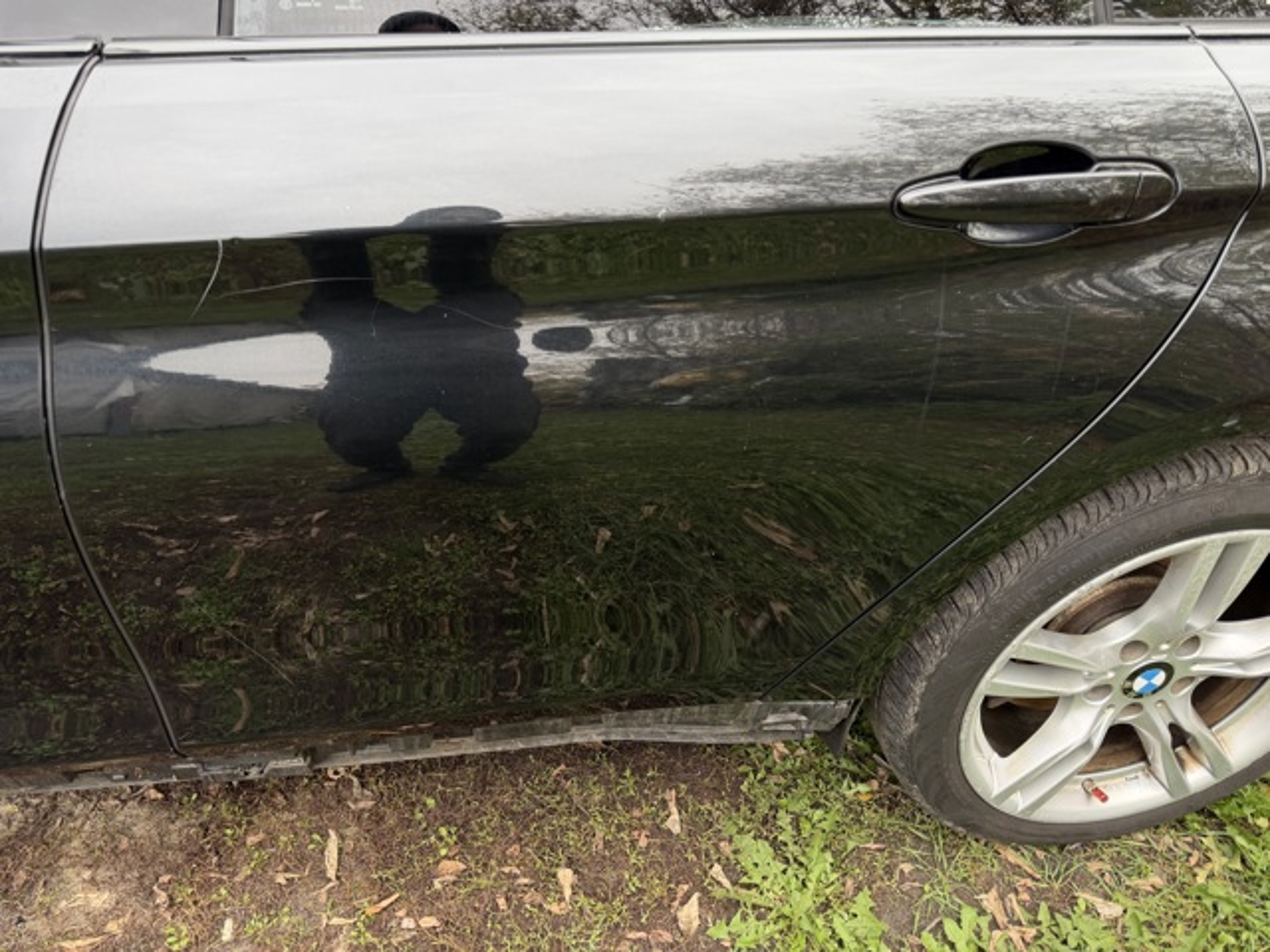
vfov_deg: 56.8
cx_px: 635
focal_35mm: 24
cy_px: 476
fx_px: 881
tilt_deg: -38.3
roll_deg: -7.4
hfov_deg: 71.6
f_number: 1.78
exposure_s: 1/121
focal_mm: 6.76
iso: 125
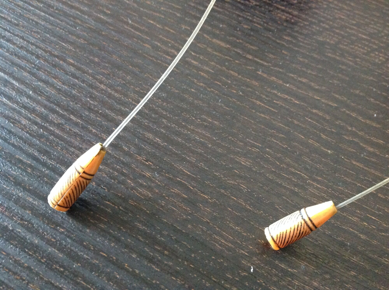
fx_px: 393
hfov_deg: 52.7
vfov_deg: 40.6
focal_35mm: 35
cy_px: 145
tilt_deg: -58.6
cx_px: 194
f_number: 2.4
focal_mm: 4.28
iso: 500
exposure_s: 1/15
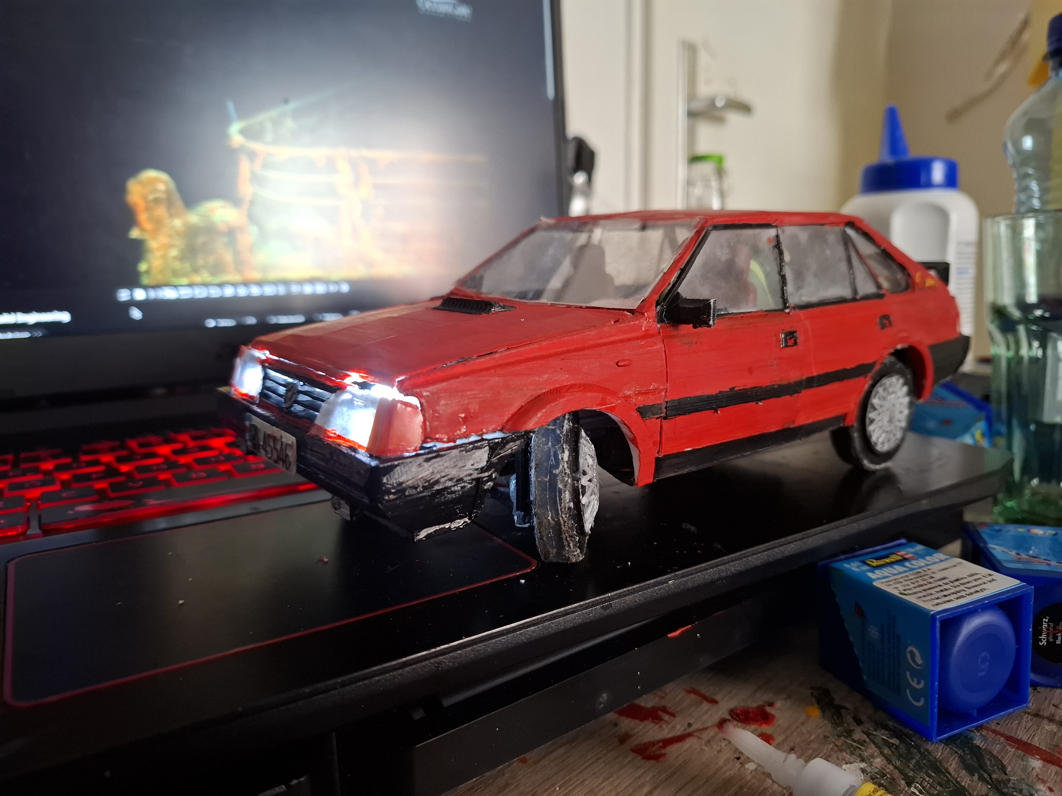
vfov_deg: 58.9
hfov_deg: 73.9
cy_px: 398
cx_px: 531
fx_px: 706
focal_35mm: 23
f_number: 1.8
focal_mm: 5.54
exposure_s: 1/33
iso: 400
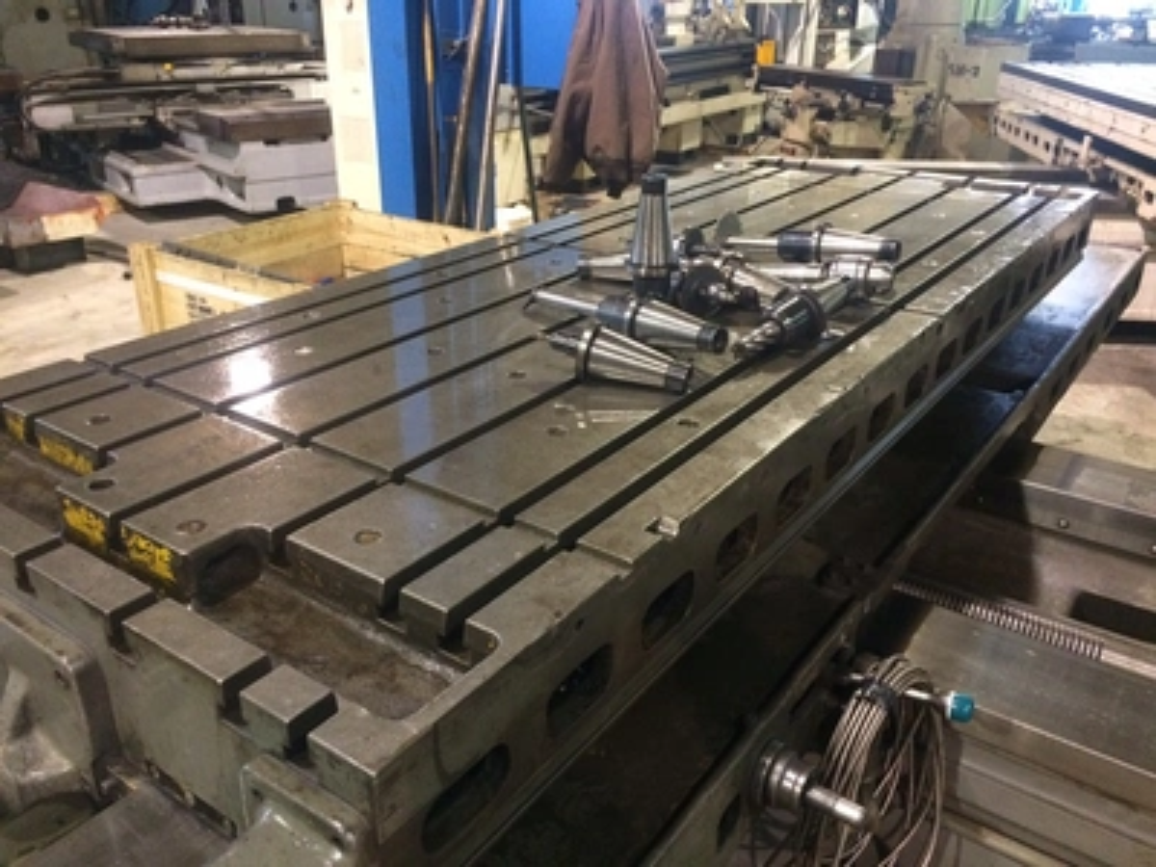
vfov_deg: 48.2
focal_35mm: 29
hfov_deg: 61.7
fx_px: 968
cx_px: 578
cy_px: 434
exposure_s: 1/30
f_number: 2.2
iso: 320
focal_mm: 4.15
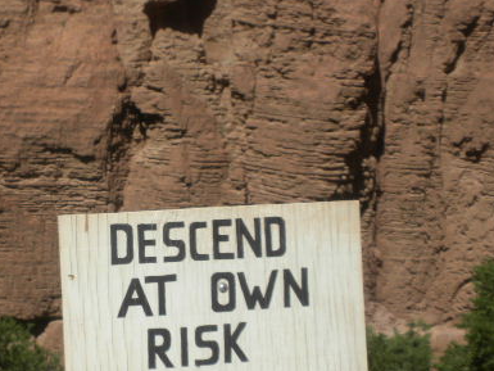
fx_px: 1071
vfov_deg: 19.6
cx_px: 105
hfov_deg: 25.6
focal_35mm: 75
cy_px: 227
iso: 64
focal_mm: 6.6
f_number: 10
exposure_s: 1/195
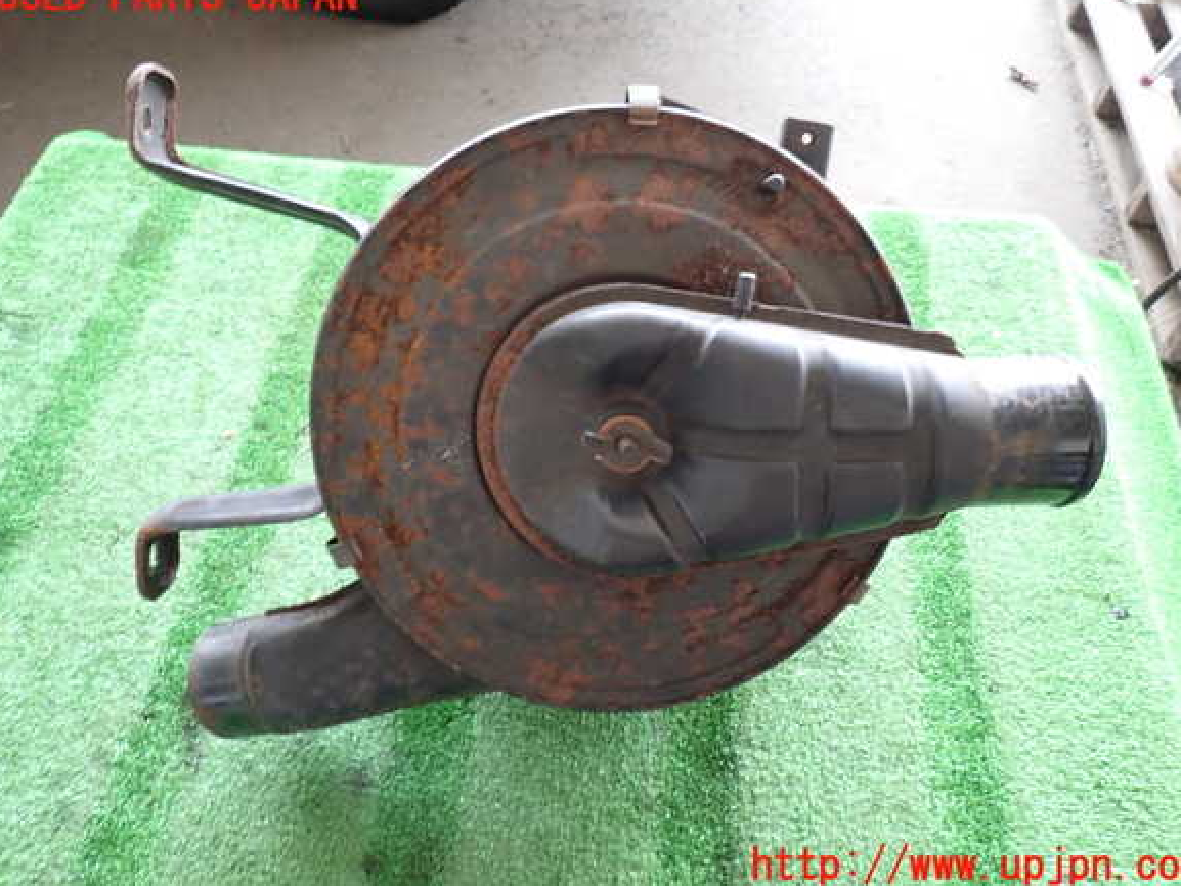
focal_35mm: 26
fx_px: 887
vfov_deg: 53.1
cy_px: 432
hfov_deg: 67.3
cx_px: 600
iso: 200
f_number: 2
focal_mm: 4.5
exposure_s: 1/50
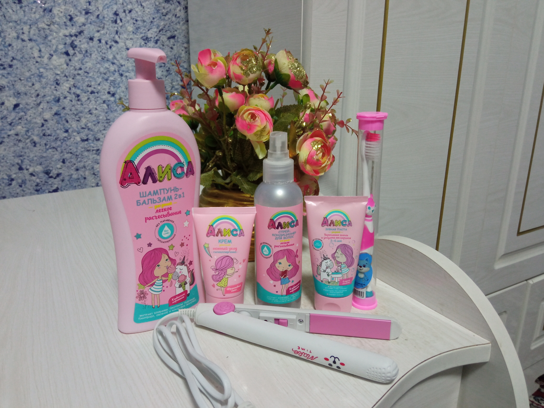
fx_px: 424
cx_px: 272
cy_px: 204
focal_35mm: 27
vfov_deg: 51.4
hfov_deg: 65.3
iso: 896
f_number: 2.2
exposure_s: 1/20
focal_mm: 3.79
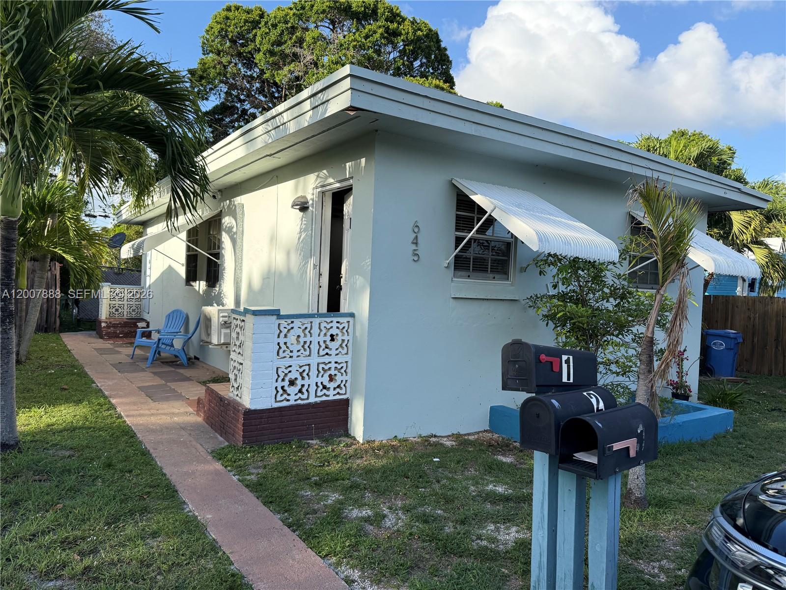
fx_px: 545
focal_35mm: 24
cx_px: 393
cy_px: 295
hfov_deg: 71.6
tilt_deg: +1.0
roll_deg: -2.8
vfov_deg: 56.8
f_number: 1.78
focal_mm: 6.76
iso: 100
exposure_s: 1/2299
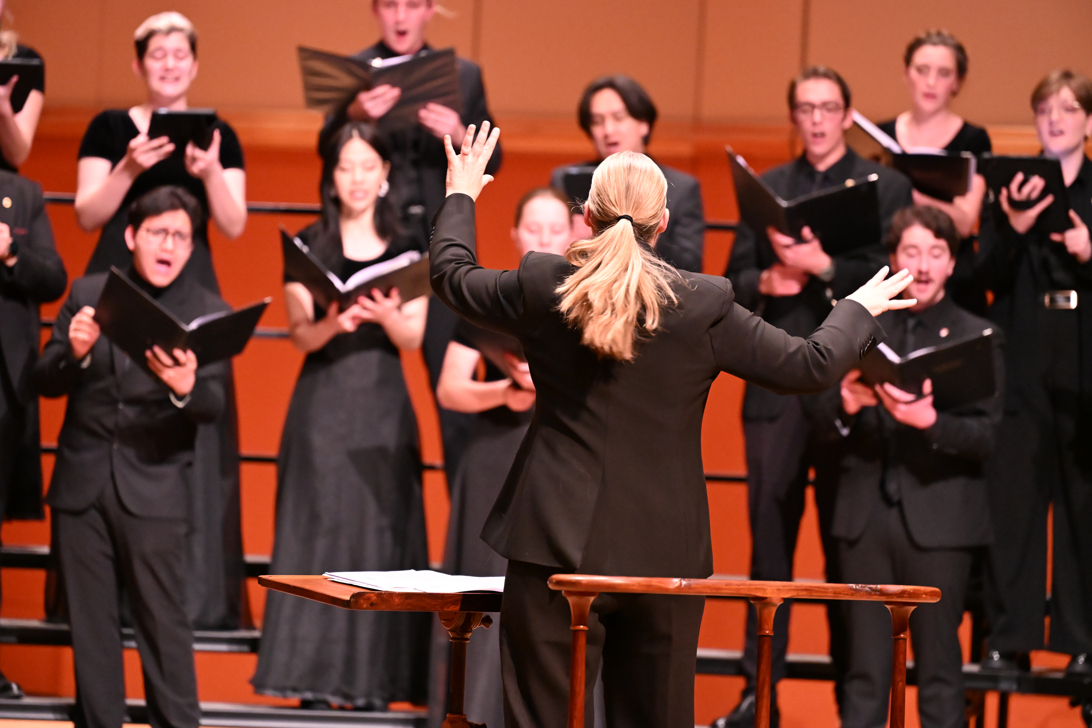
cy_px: 364
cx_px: 546
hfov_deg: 7.9
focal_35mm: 260
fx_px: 7886
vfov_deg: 5.3
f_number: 4
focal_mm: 260
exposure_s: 1/320
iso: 9000
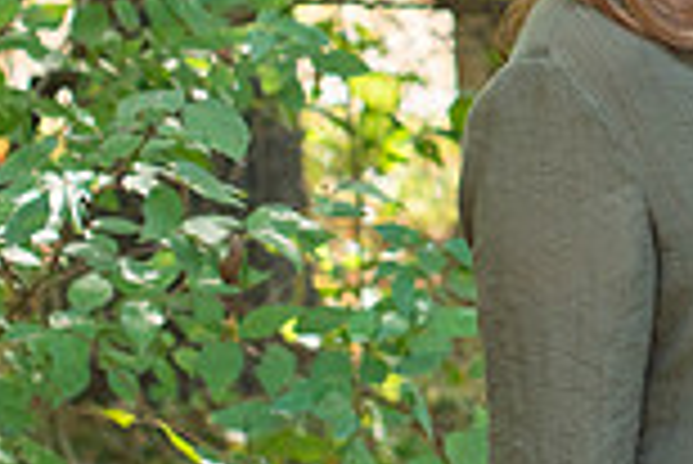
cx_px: 883
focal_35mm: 227
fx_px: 4374
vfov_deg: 6.0
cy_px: -119
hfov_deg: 8.9
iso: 320
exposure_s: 1/500
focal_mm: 50
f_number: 3.5
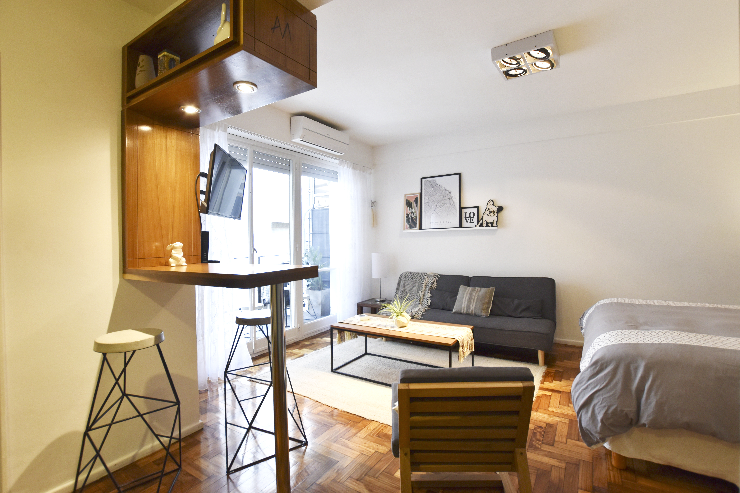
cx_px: 370
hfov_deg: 100.4
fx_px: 308
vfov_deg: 77.3
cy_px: 246
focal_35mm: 15
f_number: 5.6
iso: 400
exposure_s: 1/30
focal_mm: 10
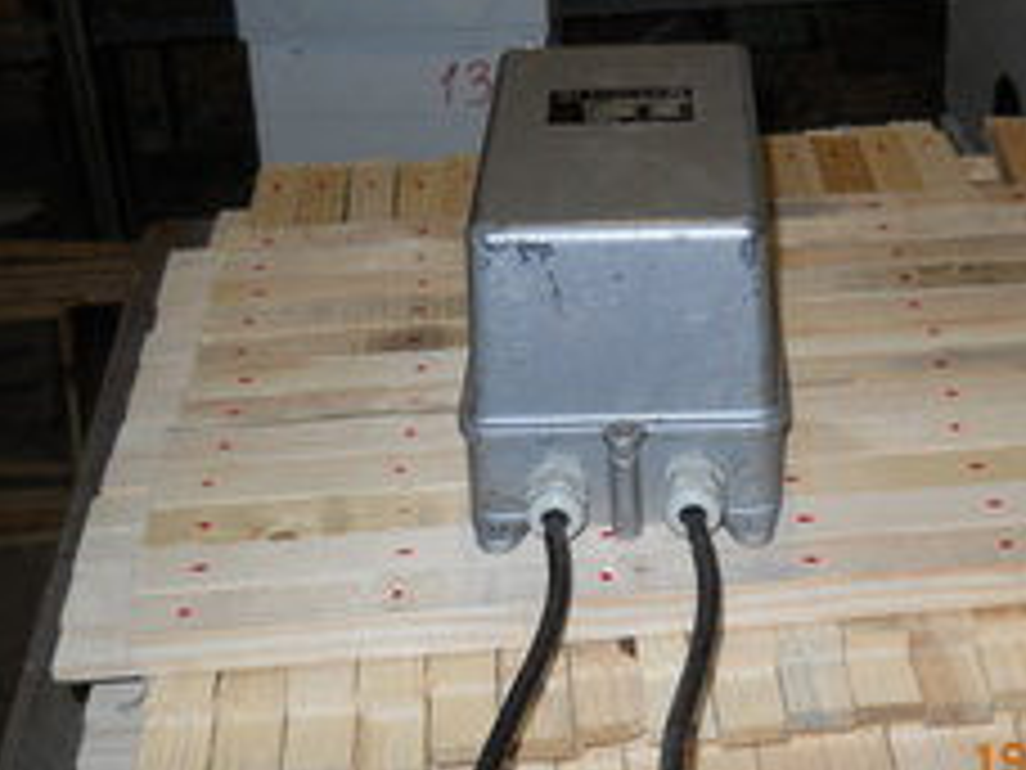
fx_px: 1867
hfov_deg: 30.4
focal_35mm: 63
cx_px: 702
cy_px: 286
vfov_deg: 23.2
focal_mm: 6.72
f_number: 3.1
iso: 80
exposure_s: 1/30
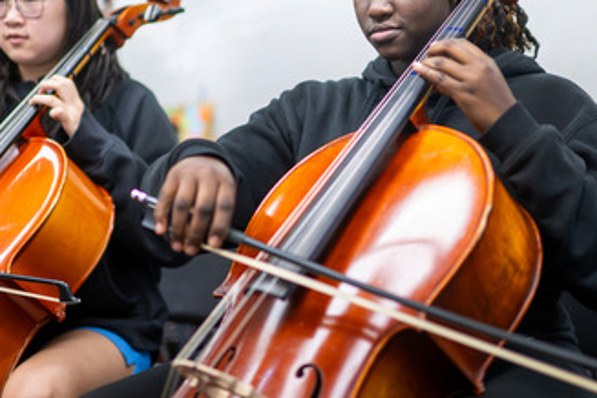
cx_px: 332
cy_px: 105
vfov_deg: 22.4
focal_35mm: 60
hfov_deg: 33.4
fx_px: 995
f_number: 1.4
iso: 1250
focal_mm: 35
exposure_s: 1/640
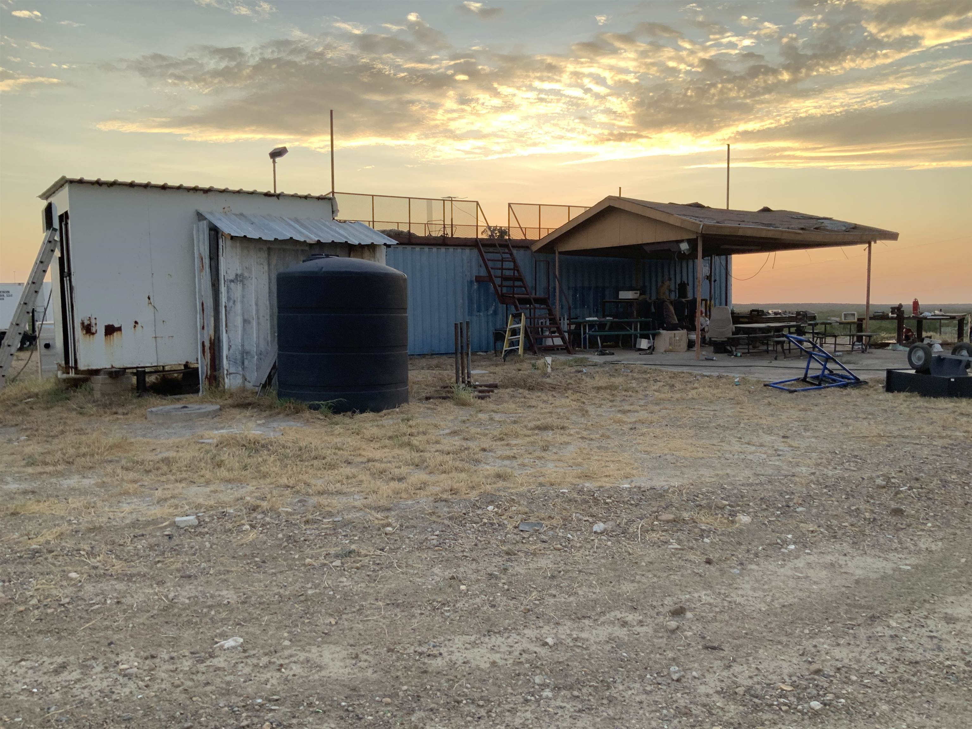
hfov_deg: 61.7
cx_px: 486
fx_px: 814
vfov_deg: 48.2
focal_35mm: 29
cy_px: 364
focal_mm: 3
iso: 20
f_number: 1.8
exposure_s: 1/120
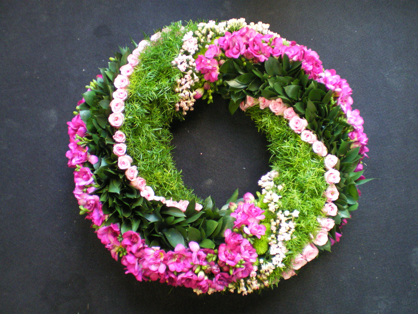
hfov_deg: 49.0
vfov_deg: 37.7
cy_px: 157
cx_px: 209
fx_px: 459
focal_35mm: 38
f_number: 3.1
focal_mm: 6.3
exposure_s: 1/13
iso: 400
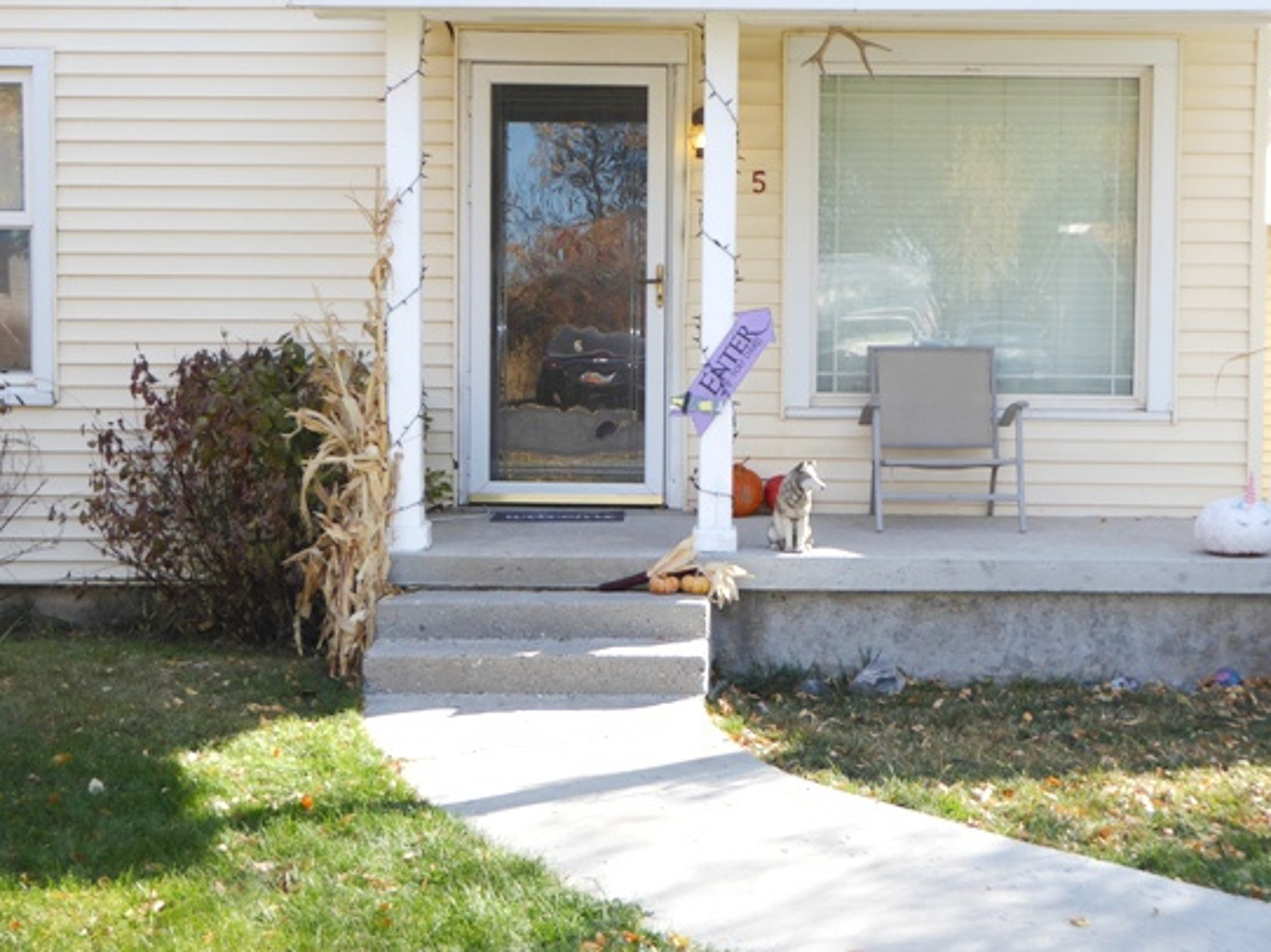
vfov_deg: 28.0
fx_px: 1908
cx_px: 701
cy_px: 438
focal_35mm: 52
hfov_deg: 36.8
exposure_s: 1/200
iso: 100
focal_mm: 7.8
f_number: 3.9
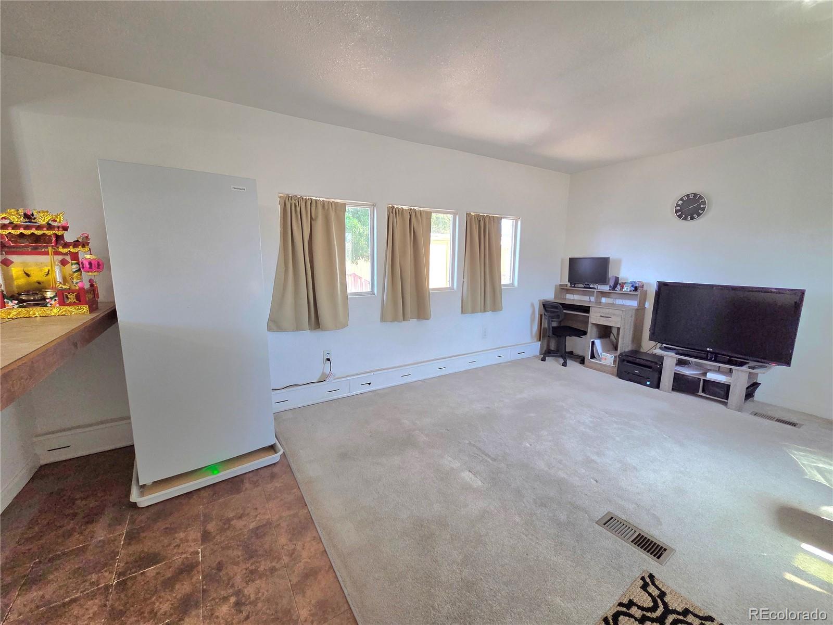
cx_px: 416
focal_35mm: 13
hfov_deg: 106.2
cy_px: 312
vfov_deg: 89.9
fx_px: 313
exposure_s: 1/120
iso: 250
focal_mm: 2.2
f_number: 2.2
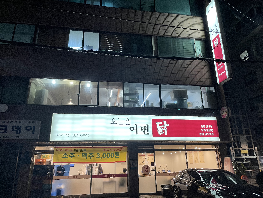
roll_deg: +1.2
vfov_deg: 53.1
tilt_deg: +18.3
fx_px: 198
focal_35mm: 26
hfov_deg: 67.3
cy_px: 99
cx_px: 132
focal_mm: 4.2
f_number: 1.6
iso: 80
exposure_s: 1/60
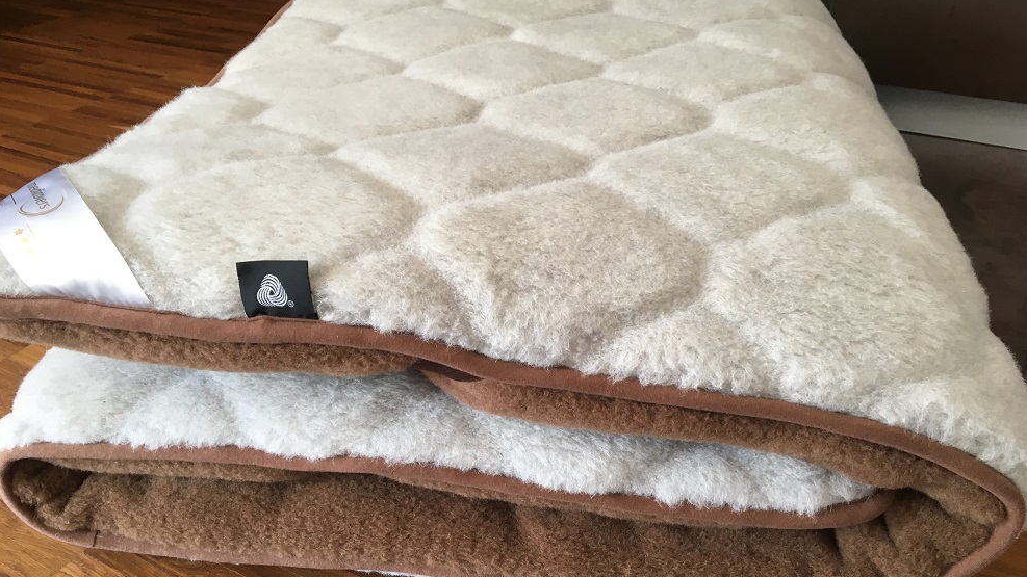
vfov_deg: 36.5
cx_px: 517
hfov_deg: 61.0
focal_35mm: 32
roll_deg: +2.6
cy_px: 343
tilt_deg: -34.5
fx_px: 871
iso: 64
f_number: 2.2
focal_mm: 4.15
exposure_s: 1/33
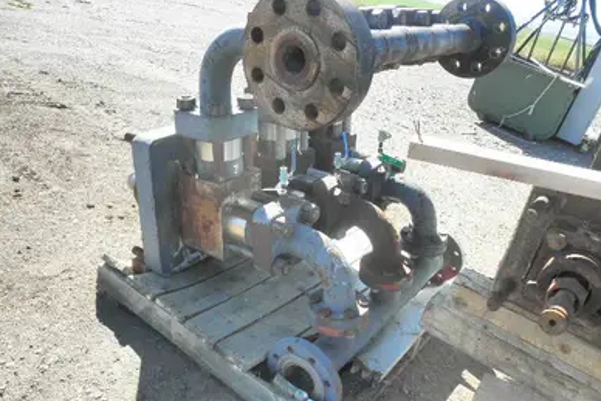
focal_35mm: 30
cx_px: 300
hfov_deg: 61.9
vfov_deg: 43.6
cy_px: 198
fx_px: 501
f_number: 3
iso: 64
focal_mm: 5
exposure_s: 1/320
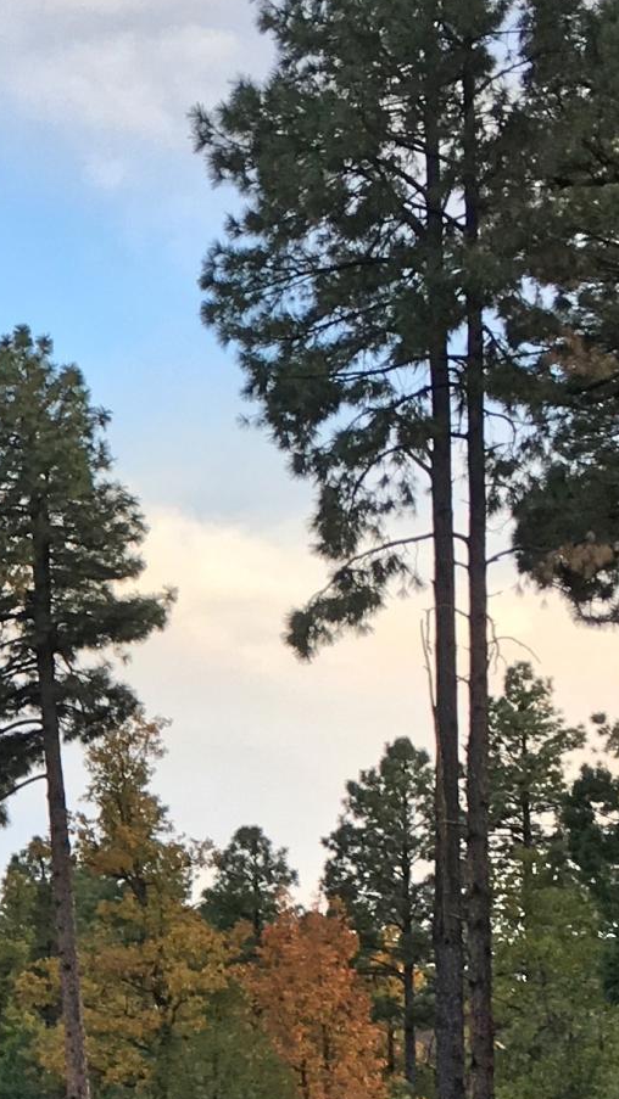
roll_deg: -1.0
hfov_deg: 10.7
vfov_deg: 20.1
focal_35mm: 105
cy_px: 905
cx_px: -545
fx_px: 3064
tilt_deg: +5.1
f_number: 2.2
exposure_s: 1/120
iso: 40
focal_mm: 4.15
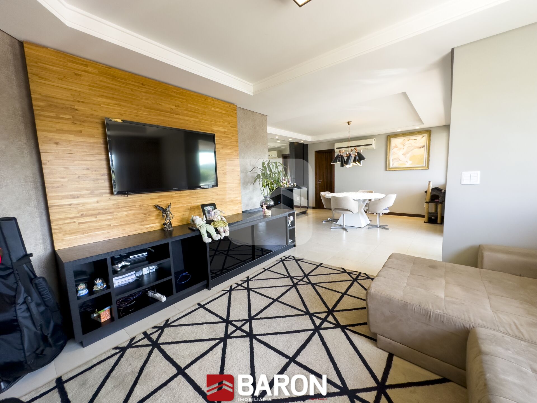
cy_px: 202
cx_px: 268
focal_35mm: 14
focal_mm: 2.22
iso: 125
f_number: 2.2
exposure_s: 1/100
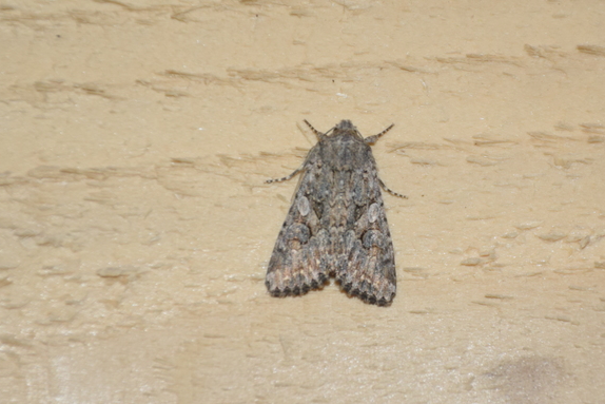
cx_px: 440
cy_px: 227
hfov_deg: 5.9
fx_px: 5900
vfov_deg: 3.9
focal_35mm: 351
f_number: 5.6
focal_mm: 140
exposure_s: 1/60
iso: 400
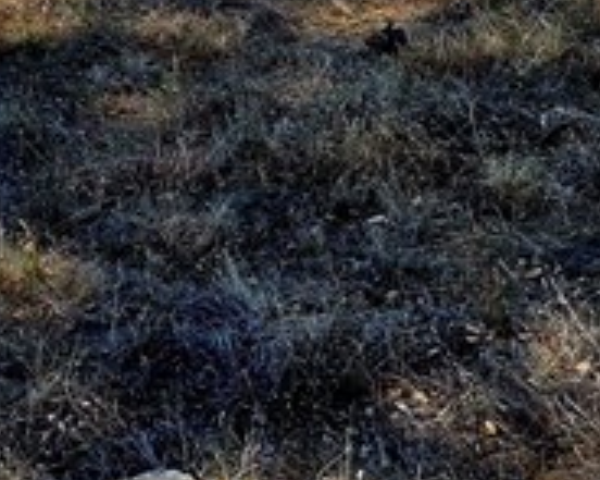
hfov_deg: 15.4
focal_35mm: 125
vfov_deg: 12.1
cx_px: 417
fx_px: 2219
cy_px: -46
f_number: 1.7
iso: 80
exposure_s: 1/5000
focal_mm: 6.3
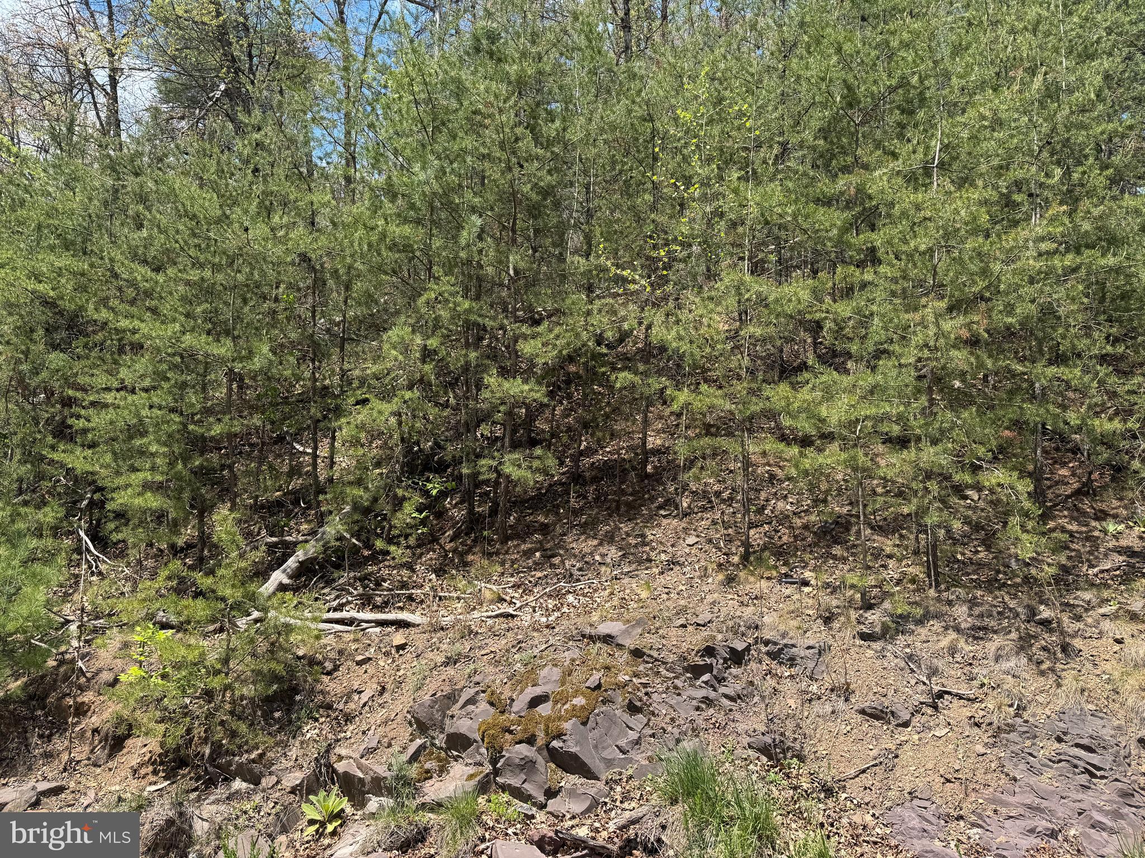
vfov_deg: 56.8
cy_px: 429
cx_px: 572
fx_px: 794
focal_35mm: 24
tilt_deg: +8.5
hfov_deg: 71.6
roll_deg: -4.2
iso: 80
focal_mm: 6.76
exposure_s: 1/2174
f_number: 1.78
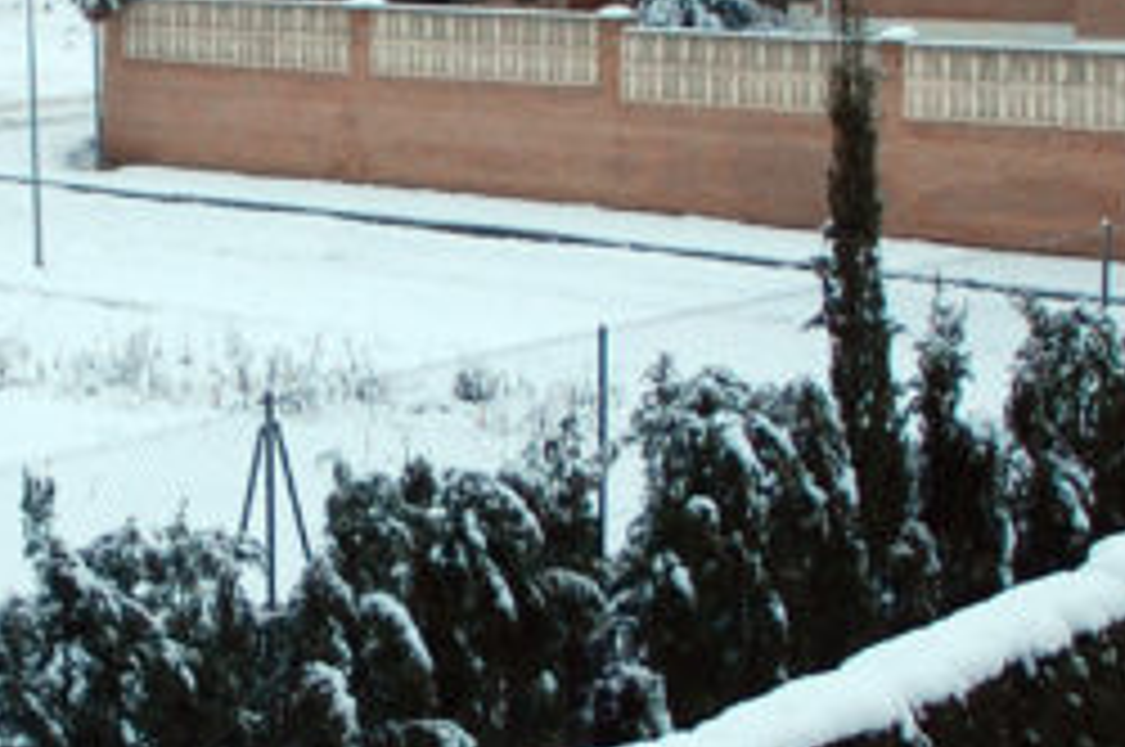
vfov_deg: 14.6
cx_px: -360
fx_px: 2871
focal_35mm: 92
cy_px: 43
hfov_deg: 20.2
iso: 400
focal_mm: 22
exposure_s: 1/60
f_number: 4
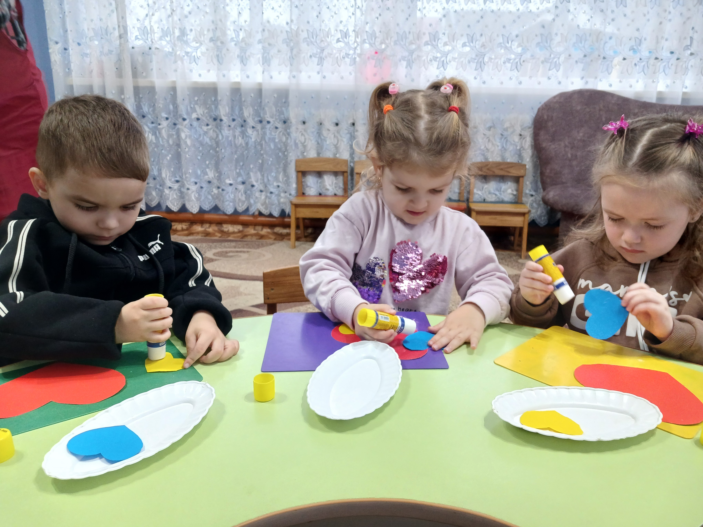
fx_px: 548
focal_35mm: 27
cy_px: 264
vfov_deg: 51.4
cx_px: 352
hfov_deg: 65.3
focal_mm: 4
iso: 250
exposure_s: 1/33.3
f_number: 1.8
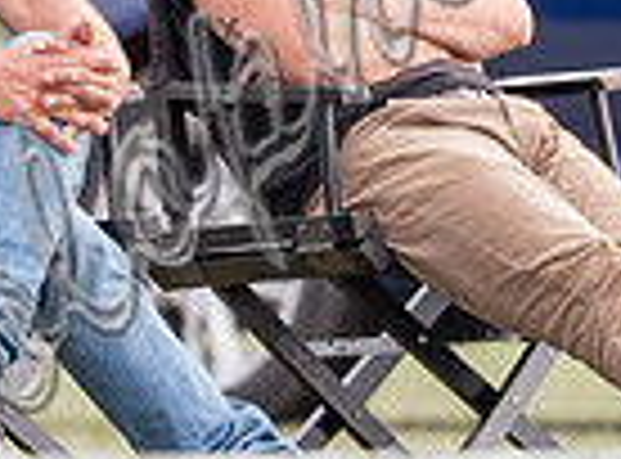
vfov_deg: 0.5
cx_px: 34
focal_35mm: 3179
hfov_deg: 0.6
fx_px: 56734
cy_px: 179
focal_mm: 500
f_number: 4
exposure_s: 1/1000
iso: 800
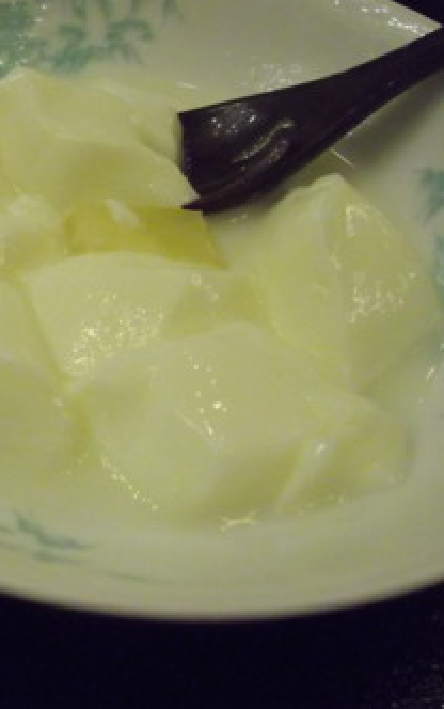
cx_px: 32
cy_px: 357
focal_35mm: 46
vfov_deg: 43.5
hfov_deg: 26.9
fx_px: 889
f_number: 3.5
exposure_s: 1/80
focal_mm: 5.8
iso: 800
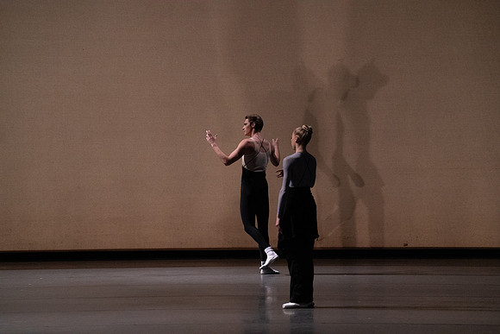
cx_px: 250
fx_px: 2737
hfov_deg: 10.4
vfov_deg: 7.0
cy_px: 167
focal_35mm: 197
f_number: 6.3
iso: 12800
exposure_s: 1/500
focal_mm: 197
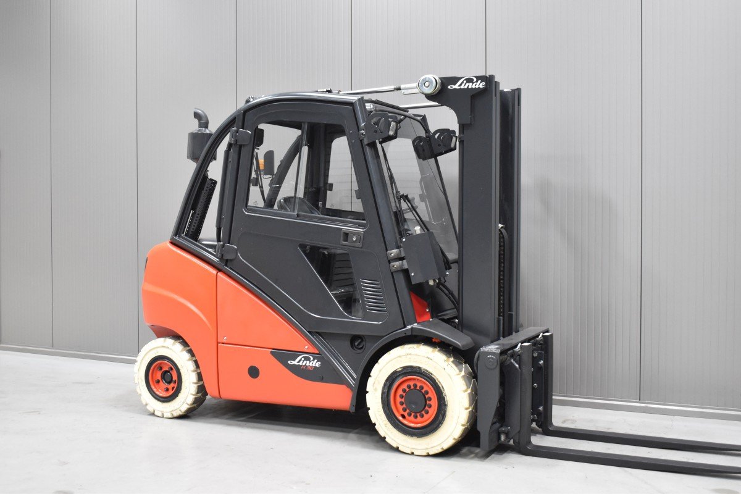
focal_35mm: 39
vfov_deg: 34.2
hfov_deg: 49.6
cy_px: 247
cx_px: 370
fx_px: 803
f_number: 5
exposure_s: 1/25
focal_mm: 26
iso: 1600
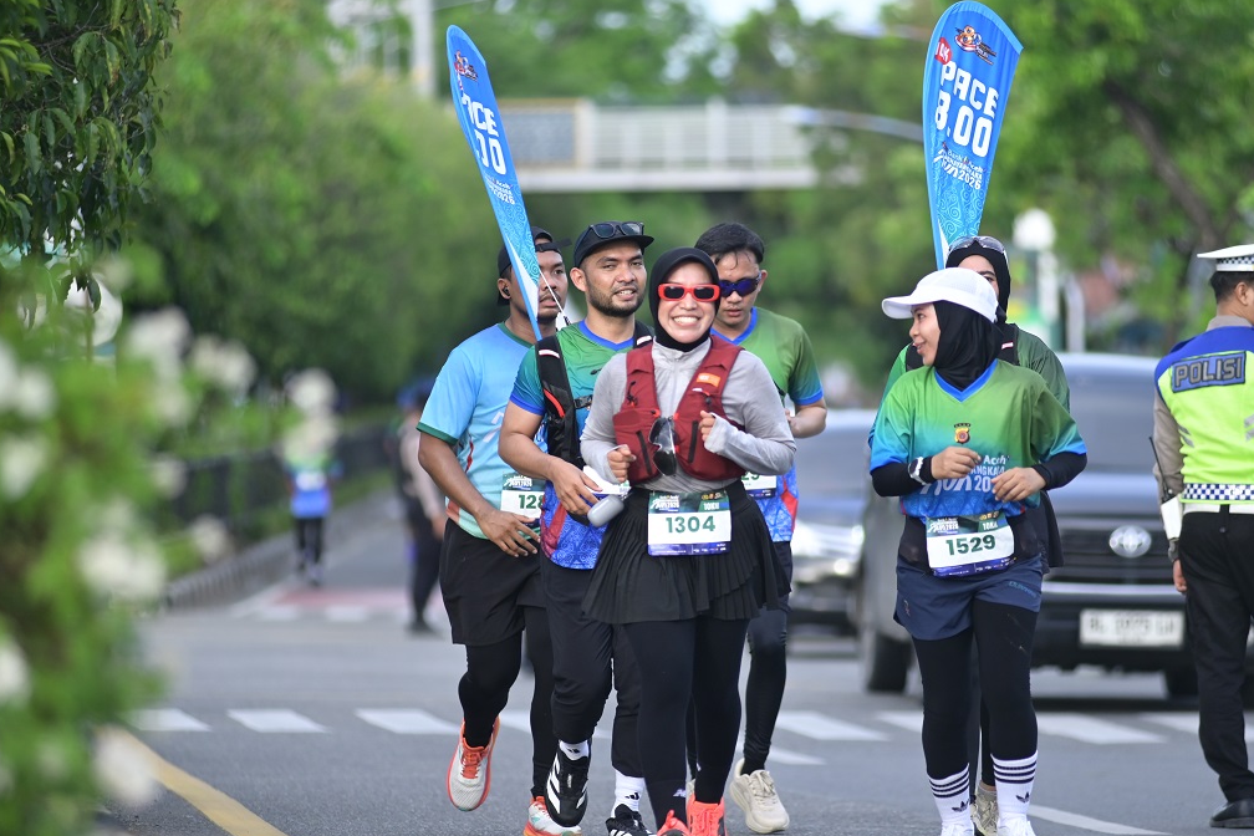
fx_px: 8290
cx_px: 692
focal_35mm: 238
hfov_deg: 8.7
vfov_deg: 5.8
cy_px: 452
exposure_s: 1/1600
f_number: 2.8
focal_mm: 200
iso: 640
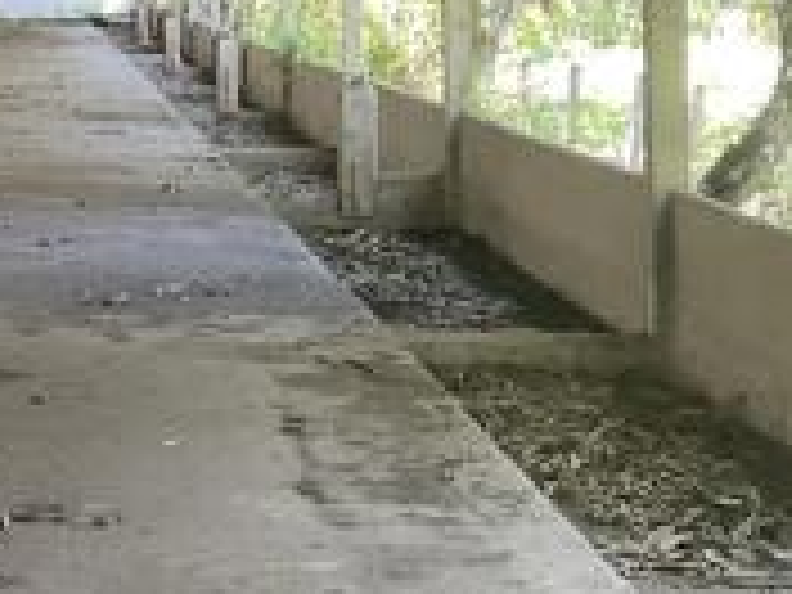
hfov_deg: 17.9
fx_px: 2494
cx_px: 166
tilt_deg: -3.0
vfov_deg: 13.5
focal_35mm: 109
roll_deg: +0.1
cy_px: 83
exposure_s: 1/60
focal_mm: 3
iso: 80
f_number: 1.8
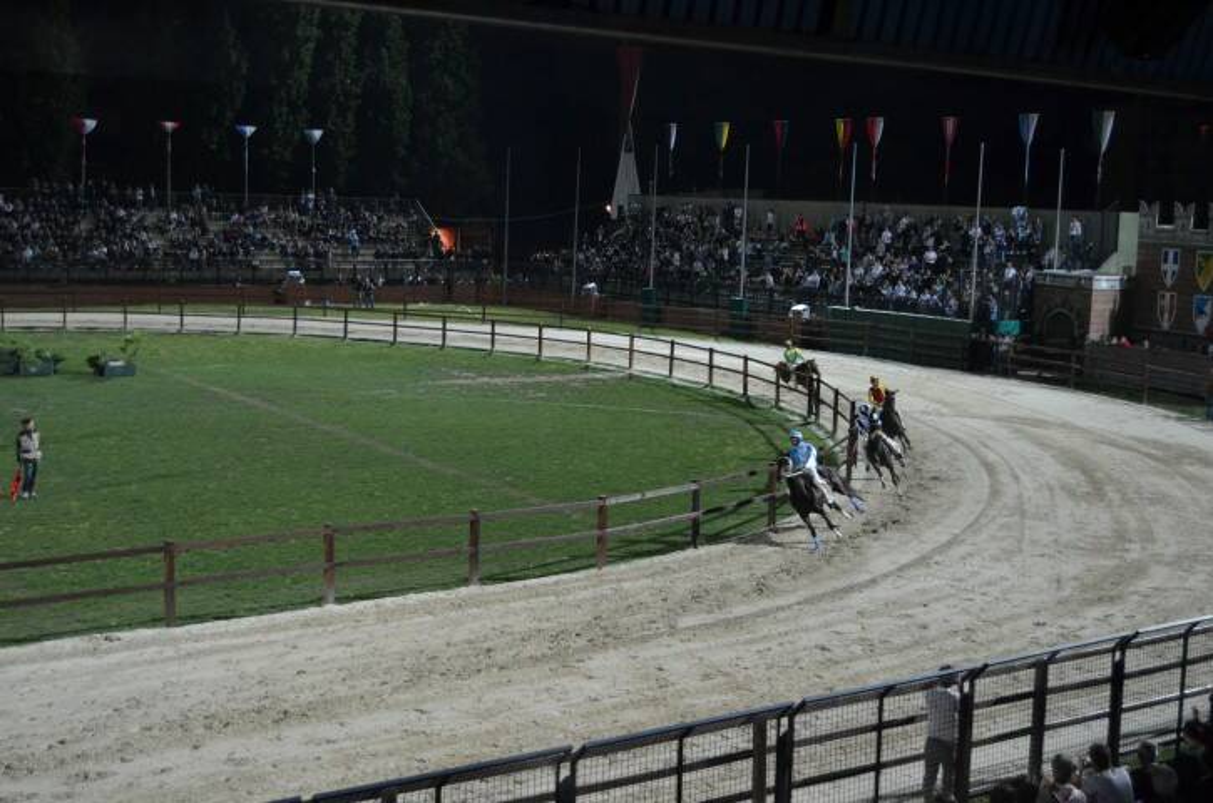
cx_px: 606
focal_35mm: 46
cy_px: 402
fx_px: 1563
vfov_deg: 28.8
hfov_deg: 42.4
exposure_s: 1/125
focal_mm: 31
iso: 1600
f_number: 4.2
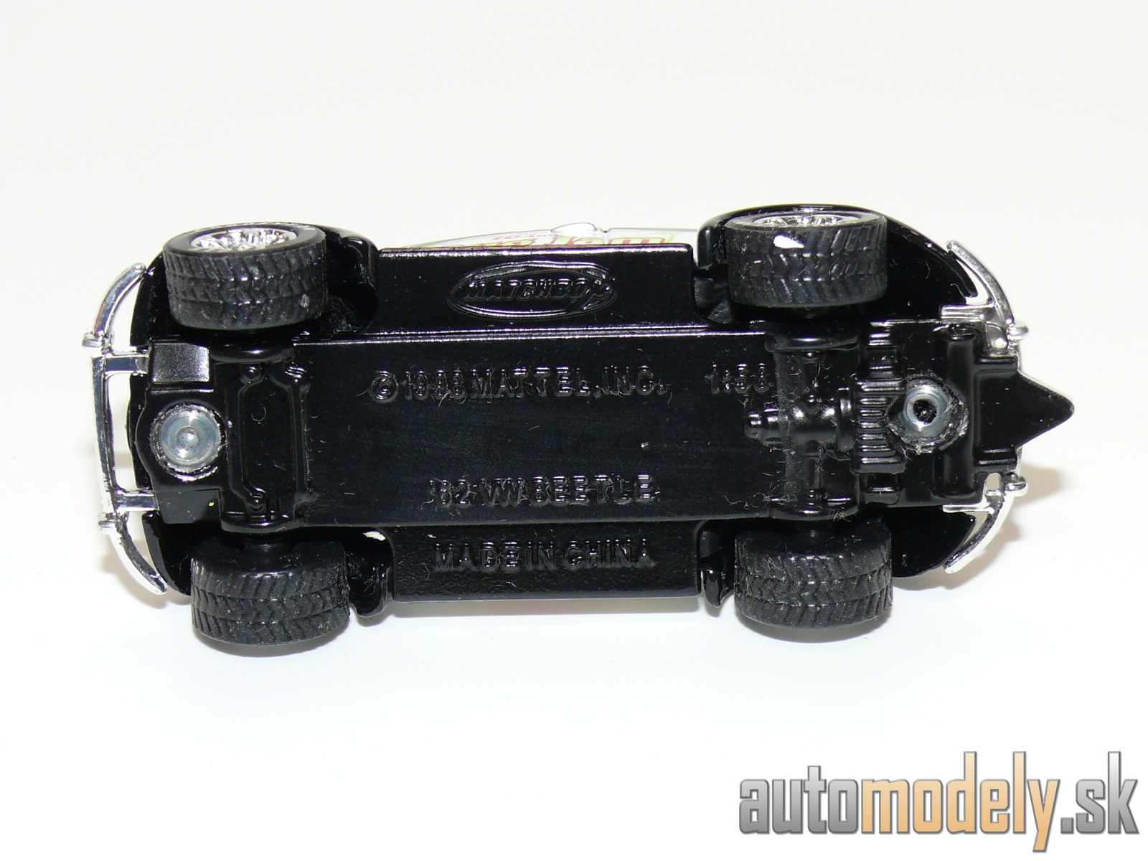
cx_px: 574
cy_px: 430
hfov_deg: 21.1
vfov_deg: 15.9
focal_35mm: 93
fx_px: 3084
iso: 100
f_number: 4
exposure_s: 1/30
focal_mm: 12.7
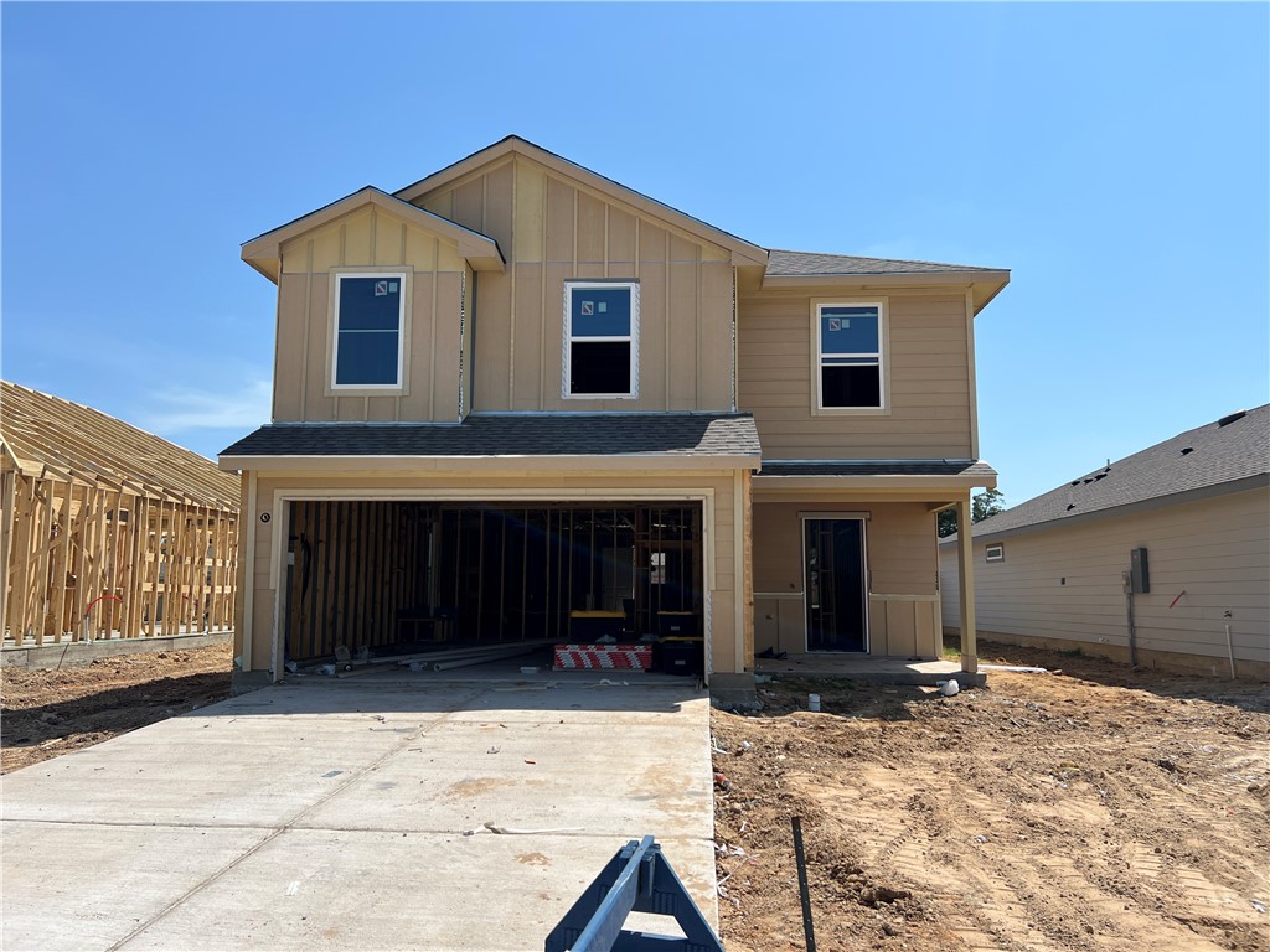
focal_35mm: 26
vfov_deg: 53.1
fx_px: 954
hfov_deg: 67.3
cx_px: 635
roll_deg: +0.7
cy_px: 476
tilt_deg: +6.6
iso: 50
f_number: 1.5
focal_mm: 5.7
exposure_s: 1/5587
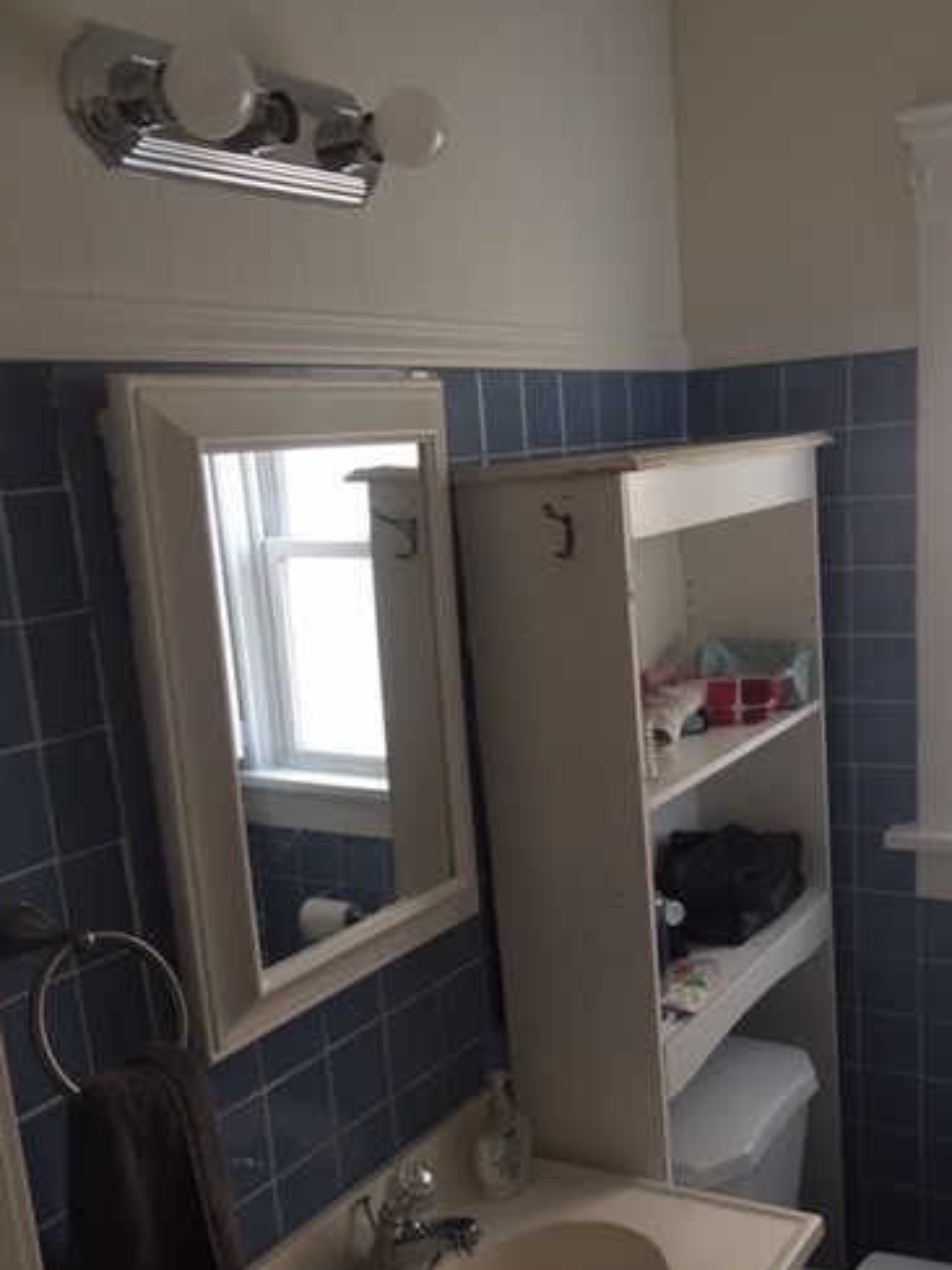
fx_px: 1393
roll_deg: +6.2
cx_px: 562
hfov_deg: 37.6
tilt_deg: -13.0
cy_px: 804
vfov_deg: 48.5
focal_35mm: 38
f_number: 2.2
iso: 80
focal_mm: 4.15
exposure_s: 1/30
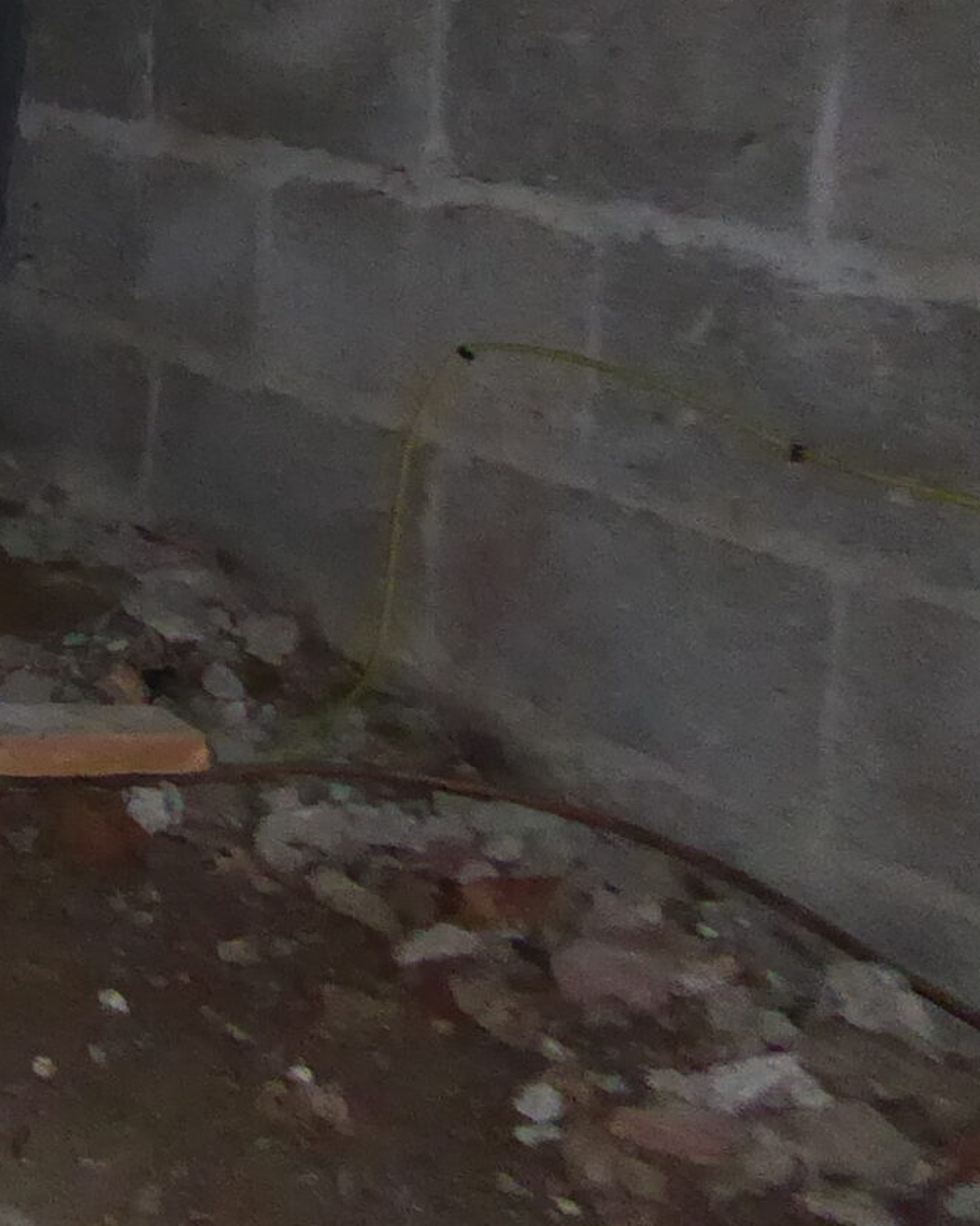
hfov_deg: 17.0
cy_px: 49
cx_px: -858
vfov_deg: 25.3
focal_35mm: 72
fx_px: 2611
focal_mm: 4.3
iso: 800
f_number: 3.3
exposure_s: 1/60
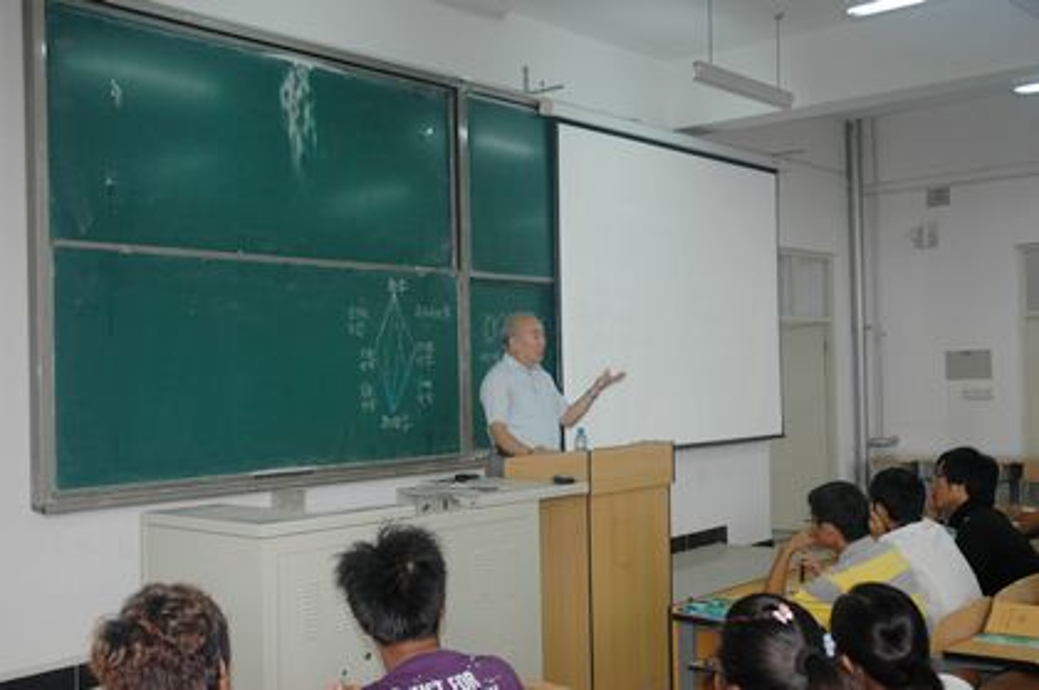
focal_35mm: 40
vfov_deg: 32.9
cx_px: 520
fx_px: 1168
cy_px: 345
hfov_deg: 48.0
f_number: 3.8
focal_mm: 27
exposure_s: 1/60
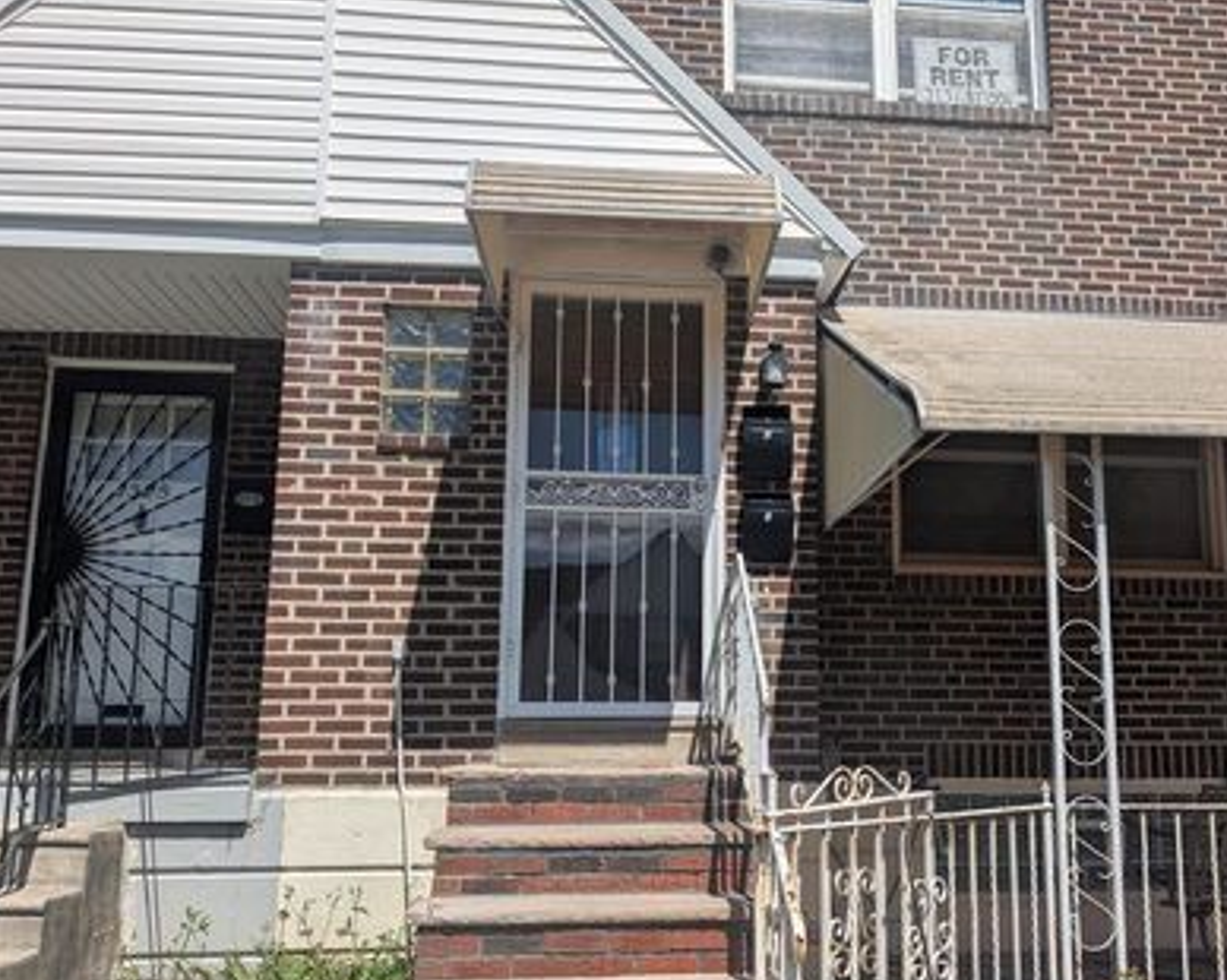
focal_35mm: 34
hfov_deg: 52.2
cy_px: 548
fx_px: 1234
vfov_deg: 43.2
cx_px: 778
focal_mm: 4.38
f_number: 1.73
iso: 59
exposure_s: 1/5848
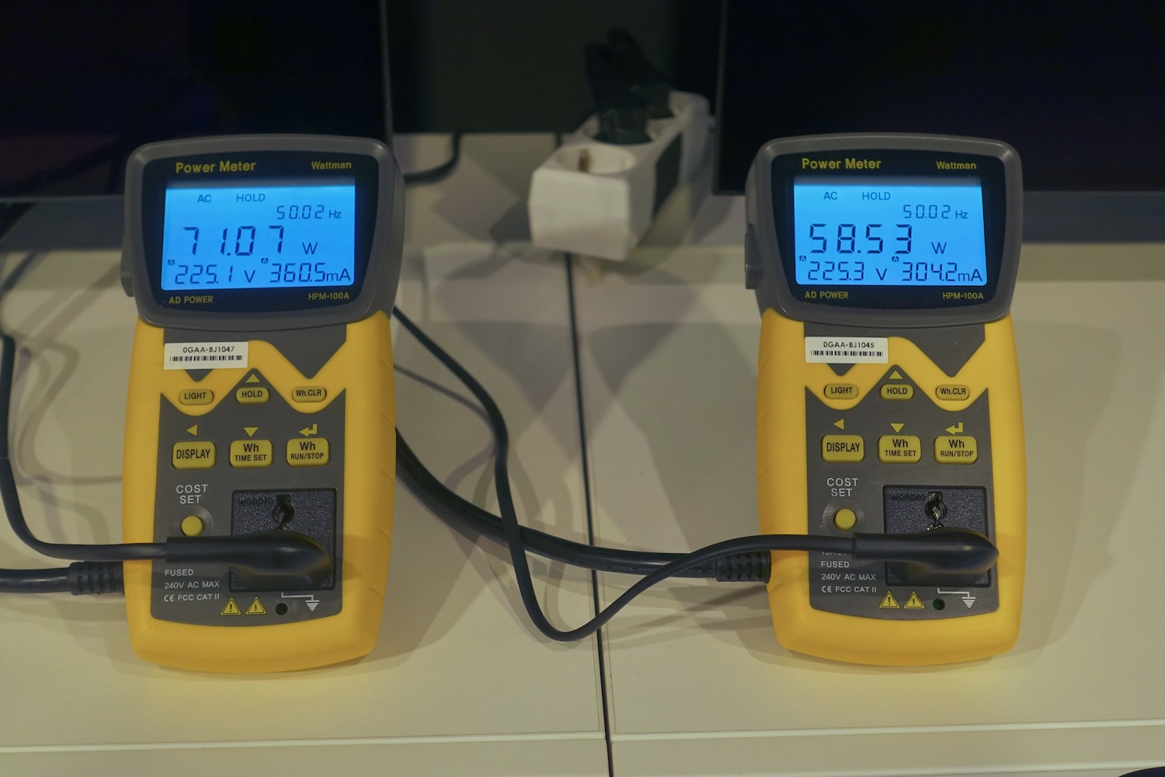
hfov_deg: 36.2
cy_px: 388
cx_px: 582
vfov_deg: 24.6
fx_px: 1780
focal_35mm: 55
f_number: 2.8
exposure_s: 1/15
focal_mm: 20.05
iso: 200
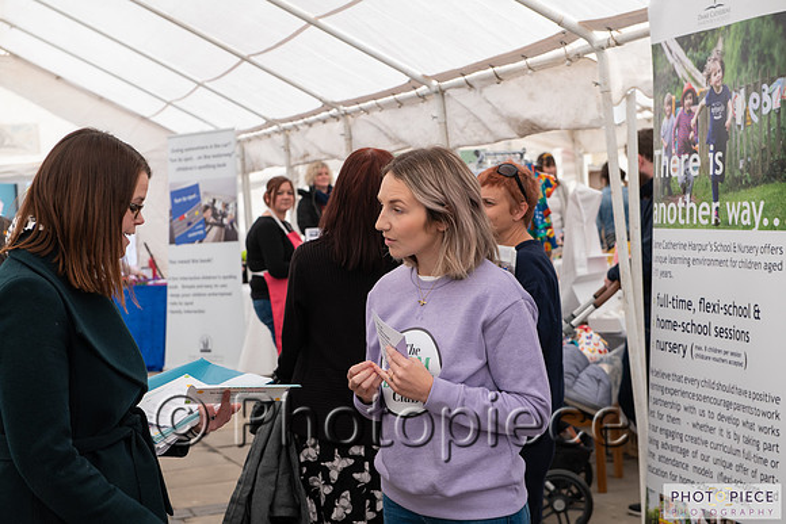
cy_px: 262
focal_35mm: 70
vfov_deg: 19.5
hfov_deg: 28.8
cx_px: 393
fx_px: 1529
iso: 360
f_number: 6.3
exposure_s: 1/250
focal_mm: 70
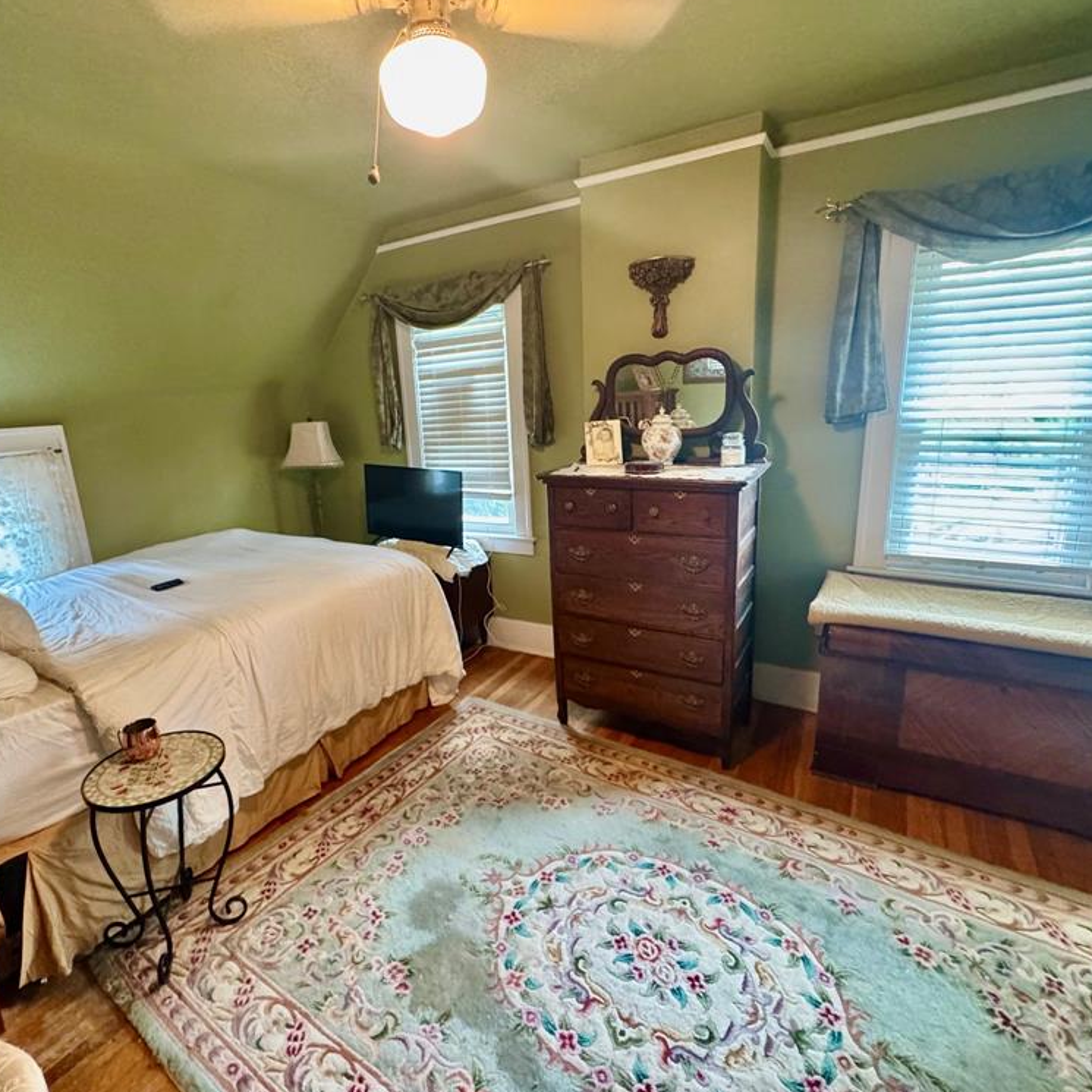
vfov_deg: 84.0
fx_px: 607
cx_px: 497
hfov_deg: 83.8
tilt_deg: -13.4
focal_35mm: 17
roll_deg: +3.9
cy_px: 539
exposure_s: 1/60
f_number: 2.2
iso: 640
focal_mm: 2.22
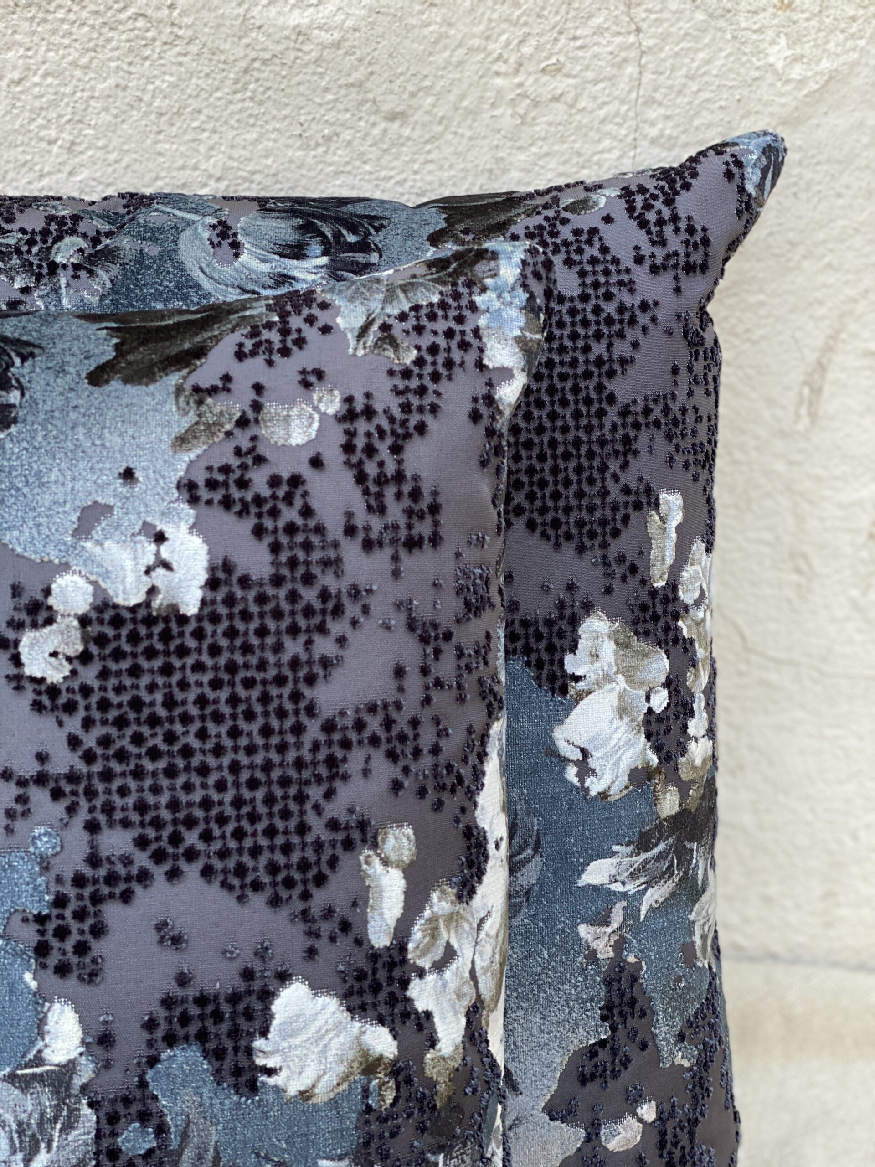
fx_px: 1753
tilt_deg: -23.4
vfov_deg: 36.8
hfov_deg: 28.0
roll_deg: +1.2
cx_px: 438
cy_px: 584
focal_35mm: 52
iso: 50
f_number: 2
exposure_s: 1/122
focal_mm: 6
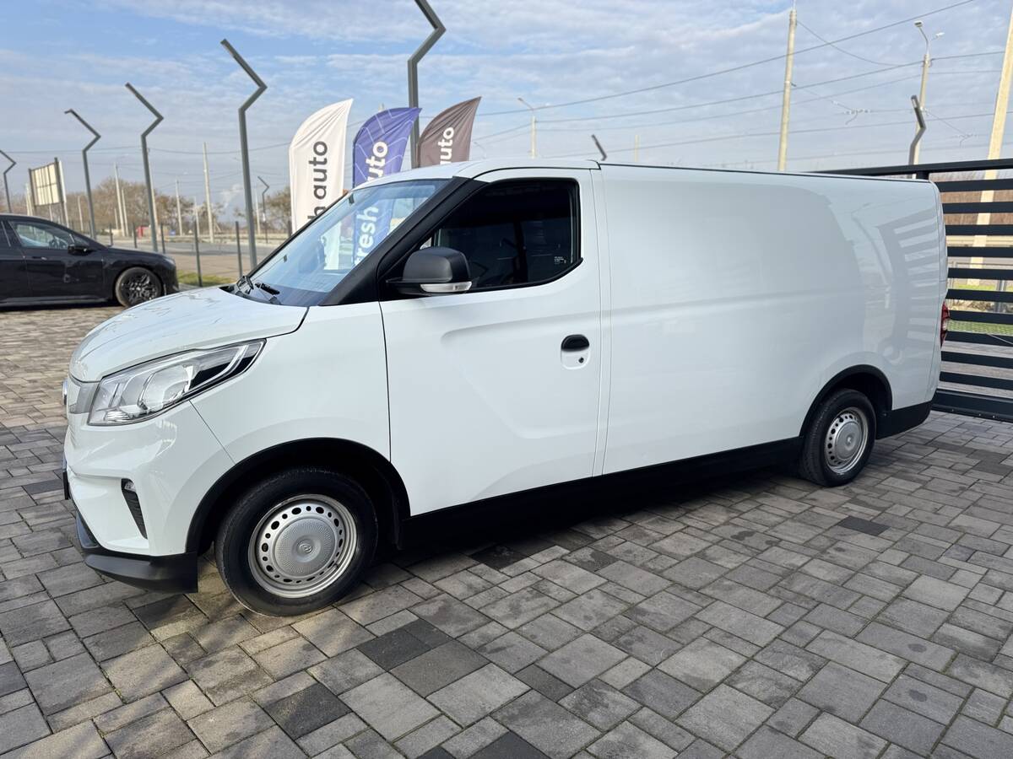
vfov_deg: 56.8
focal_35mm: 24
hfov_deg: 71.6
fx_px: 702
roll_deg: +0.9
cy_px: 380
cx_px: 506
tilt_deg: -12.0
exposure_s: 1/2415
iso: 80
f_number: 1.78
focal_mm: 6.76
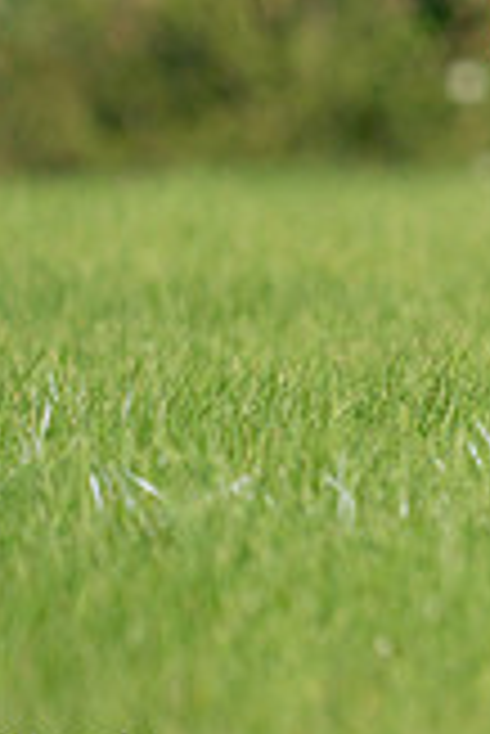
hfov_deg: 1.0
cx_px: 1173
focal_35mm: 1319
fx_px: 26870
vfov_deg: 1.6
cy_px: -34
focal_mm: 371
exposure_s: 1/4000
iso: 1000
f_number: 6.3
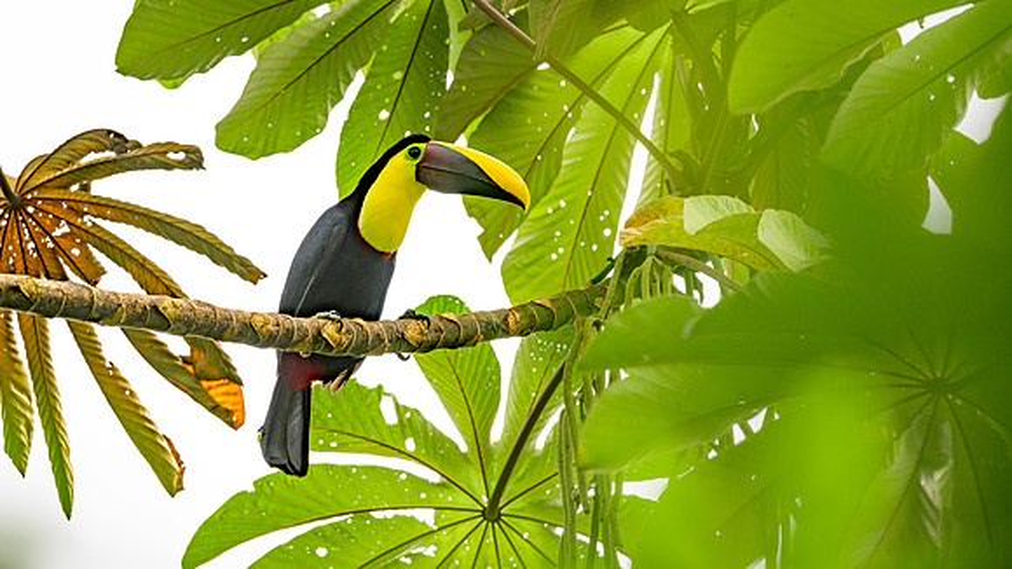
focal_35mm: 610
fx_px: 16371
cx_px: 422
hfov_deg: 3.5
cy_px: 287
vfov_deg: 2.0
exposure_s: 1/400
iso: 110
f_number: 5.6
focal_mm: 500
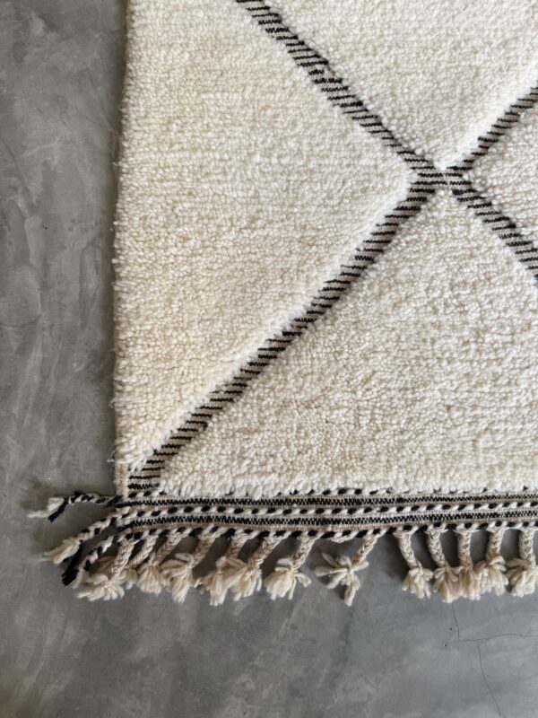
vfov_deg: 71.6
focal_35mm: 24
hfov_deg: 56.8
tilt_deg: -84.0
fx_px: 497
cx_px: 269
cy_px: 359
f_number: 1.78
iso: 64
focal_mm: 6.76
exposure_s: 1/248
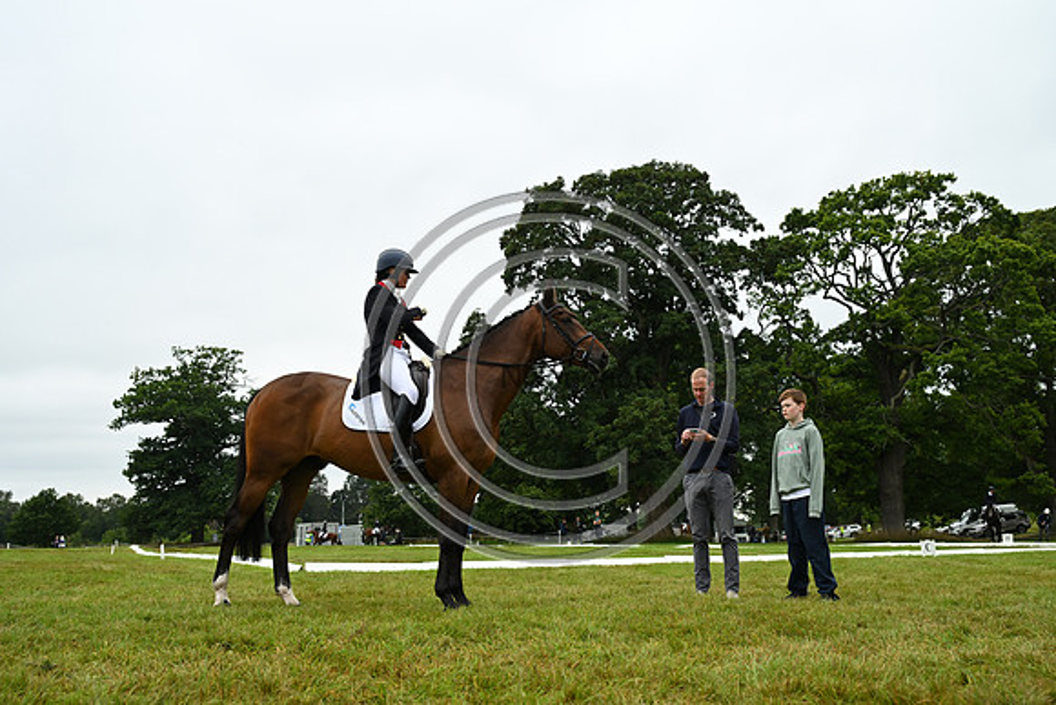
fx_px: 1012
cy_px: 352
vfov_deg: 38.4
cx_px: 528
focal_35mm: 34
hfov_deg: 55.1
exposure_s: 1/1250
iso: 1400
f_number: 5
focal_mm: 34.5
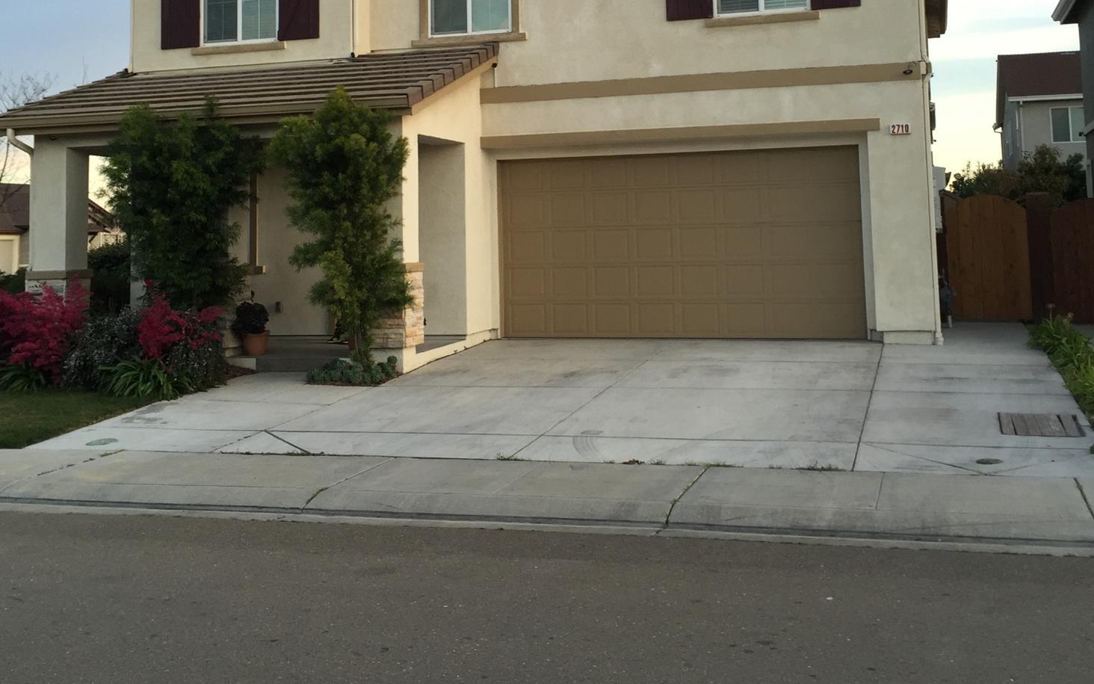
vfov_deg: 29.6
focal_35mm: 42
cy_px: 110
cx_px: 543
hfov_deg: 47.2
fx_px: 1252
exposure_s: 1/120
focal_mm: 4.15
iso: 40
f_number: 2.2
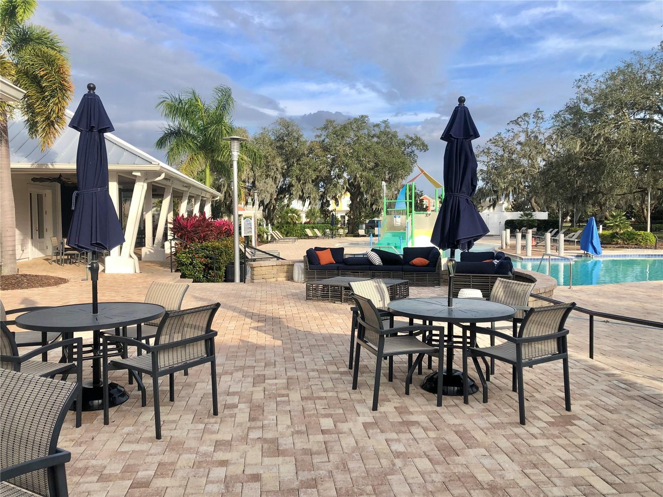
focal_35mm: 28
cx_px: 332
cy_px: 248
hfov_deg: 63.4
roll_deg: +0.2
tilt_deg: -2.9
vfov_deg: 49.7
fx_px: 536
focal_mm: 3.99
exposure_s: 1/1215
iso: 20
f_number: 1.8
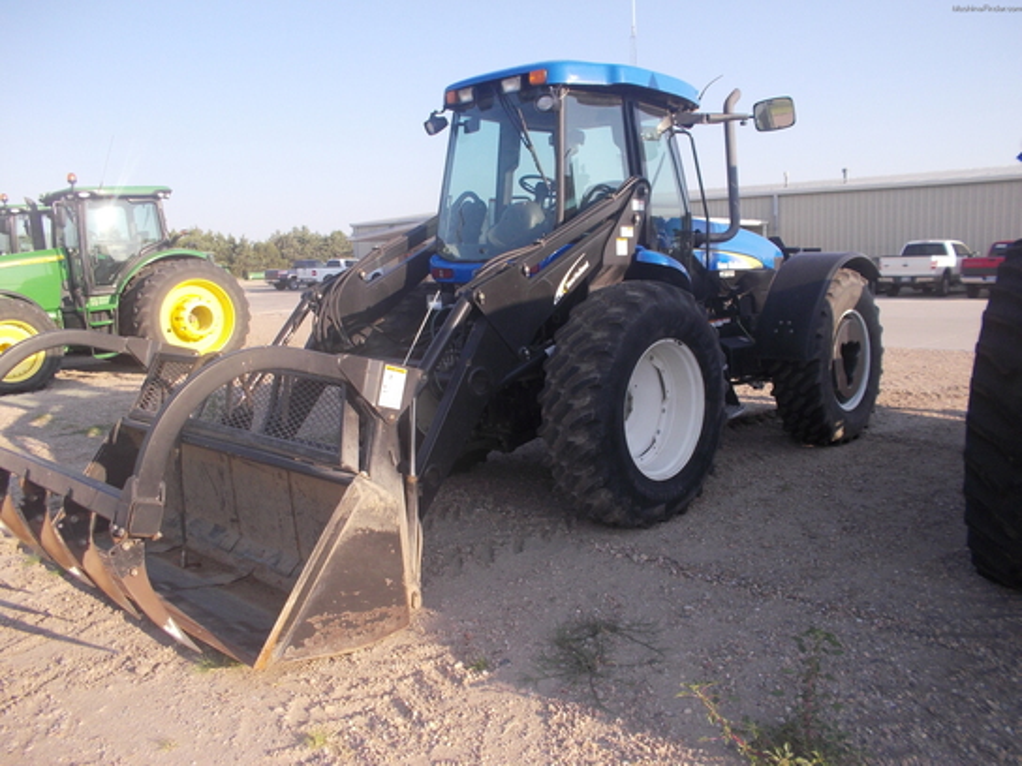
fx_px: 856
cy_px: 383
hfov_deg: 61.7
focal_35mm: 29
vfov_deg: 48.2
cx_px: 511
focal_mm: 4.1
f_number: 3.3
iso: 80
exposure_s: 1/320
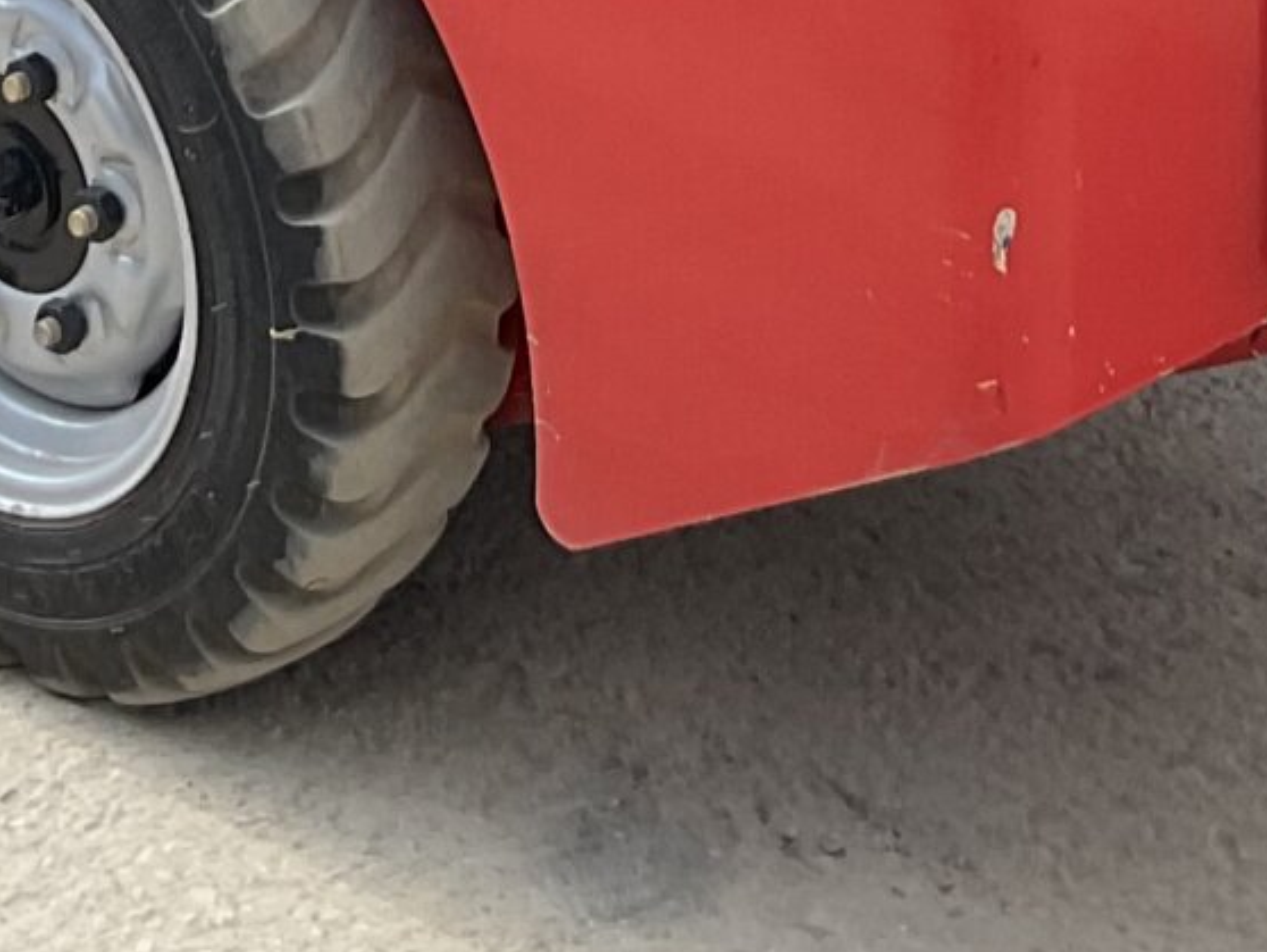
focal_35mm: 133
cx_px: 465
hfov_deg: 14.8
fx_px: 4870
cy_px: -1170
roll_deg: +4.1
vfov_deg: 10.0
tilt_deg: -8.6
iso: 16
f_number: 1.8
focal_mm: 3
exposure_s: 1/869
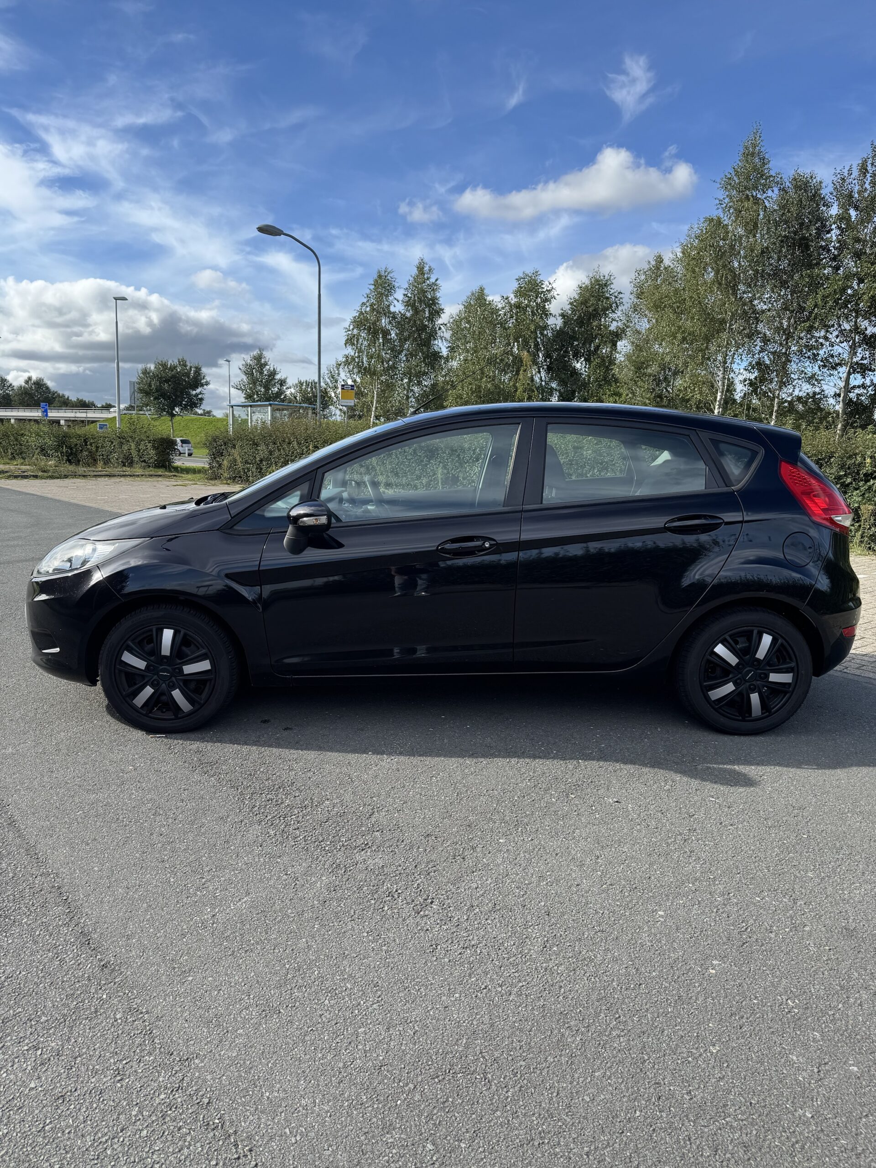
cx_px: 438
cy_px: 584
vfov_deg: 71.6
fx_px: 810
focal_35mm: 24
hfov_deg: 56.8
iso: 80
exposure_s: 1/2506
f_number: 1.78
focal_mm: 6.76
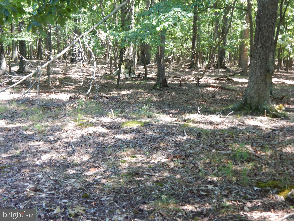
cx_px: 147
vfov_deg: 33.6
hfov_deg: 43.9
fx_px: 365
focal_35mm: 43
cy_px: 110
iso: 125
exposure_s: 1/50
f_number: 3.6
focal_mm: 7.7
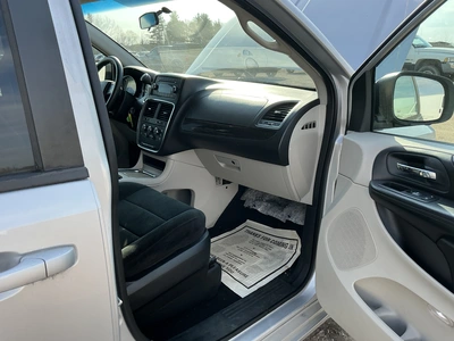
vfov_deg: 49.7
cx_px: 227
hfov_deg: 63.4
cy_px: 170
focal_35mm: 28
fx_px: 367
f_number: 1.8
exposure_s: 1/435
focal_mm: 3
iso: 25
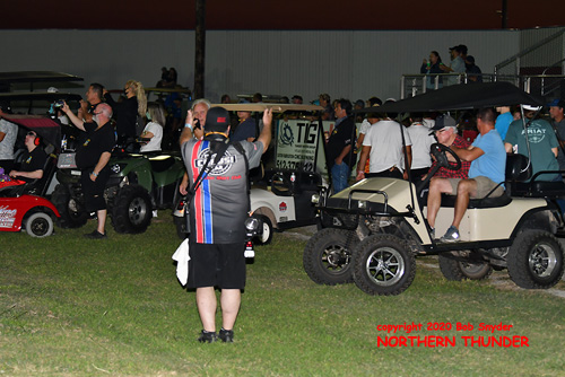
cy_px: 188
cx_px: 282
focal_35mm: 105
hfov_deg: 19.4
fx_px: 1649
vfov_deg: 13.1
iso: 800
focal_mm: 70
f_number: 3.2
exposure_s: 1/200
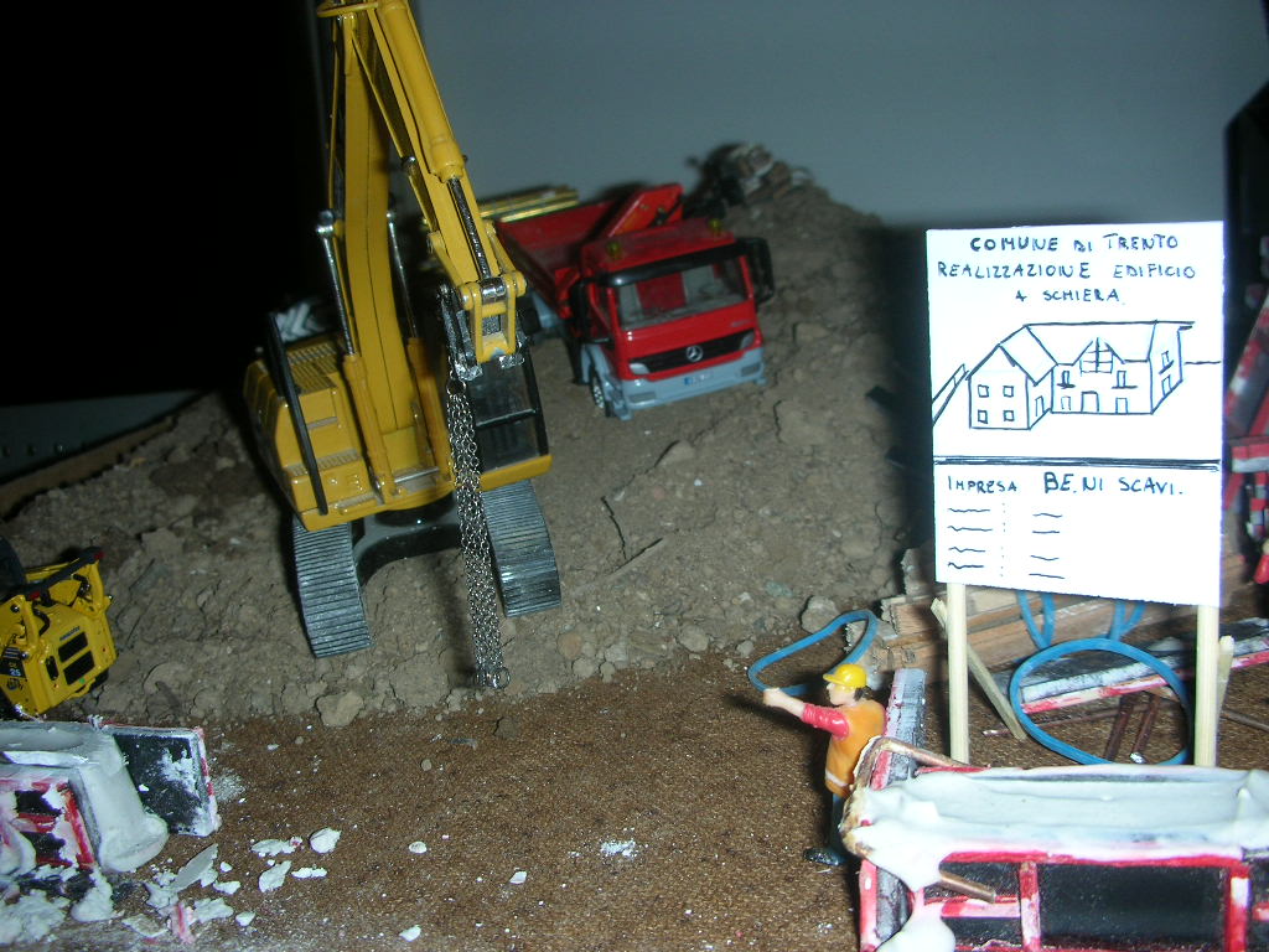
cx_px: 634
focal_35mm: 35
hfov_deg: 52.6
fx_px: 1283
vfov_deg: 40.7
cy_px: 476
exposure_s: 1/60.1
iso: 50
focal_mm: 5.8
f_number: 3
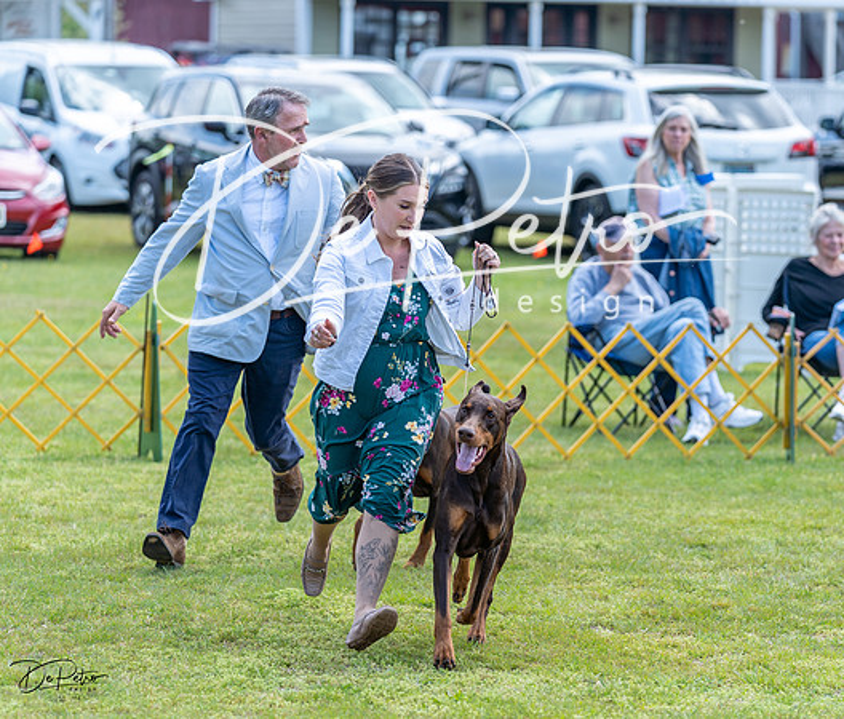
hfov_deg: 10.8
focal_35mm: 174
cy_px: 364
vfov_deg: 9.2
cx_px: 502
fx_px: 4453
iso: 100
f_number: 3.2
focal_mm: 125
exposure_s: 1/500
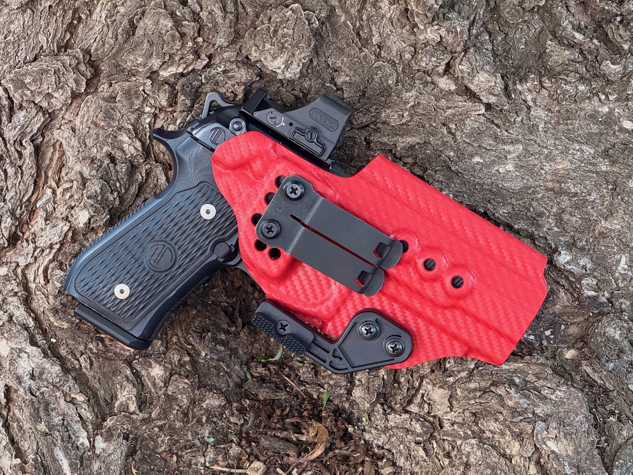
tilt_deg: -36.4
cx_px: 316
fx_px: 2194
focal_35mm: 120
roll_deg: -0.8
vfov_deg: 12.3
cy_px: 238
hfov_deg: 16.4
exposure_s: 1/98
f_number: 2.8
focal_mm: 15.66
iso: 250
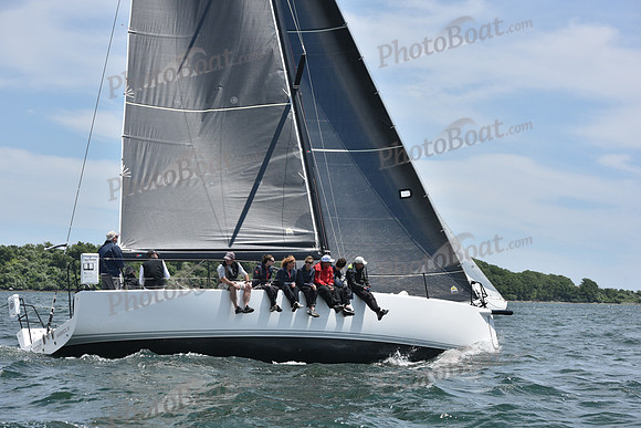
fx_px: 1389
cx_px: 320
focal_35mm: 78
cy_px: 214
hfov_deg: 26.0
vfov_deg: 17.5
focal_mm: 78
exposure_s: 1/1250
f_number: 7.1
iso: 250
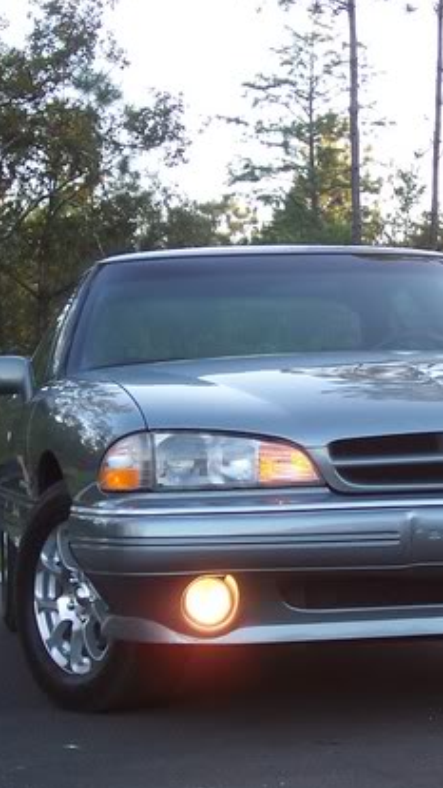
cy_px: 388
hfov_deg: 12.5
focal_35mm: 96
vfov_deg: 22.2
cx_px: 382
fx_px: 2004
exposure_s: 1/90
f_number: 3.4
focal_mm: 8.6
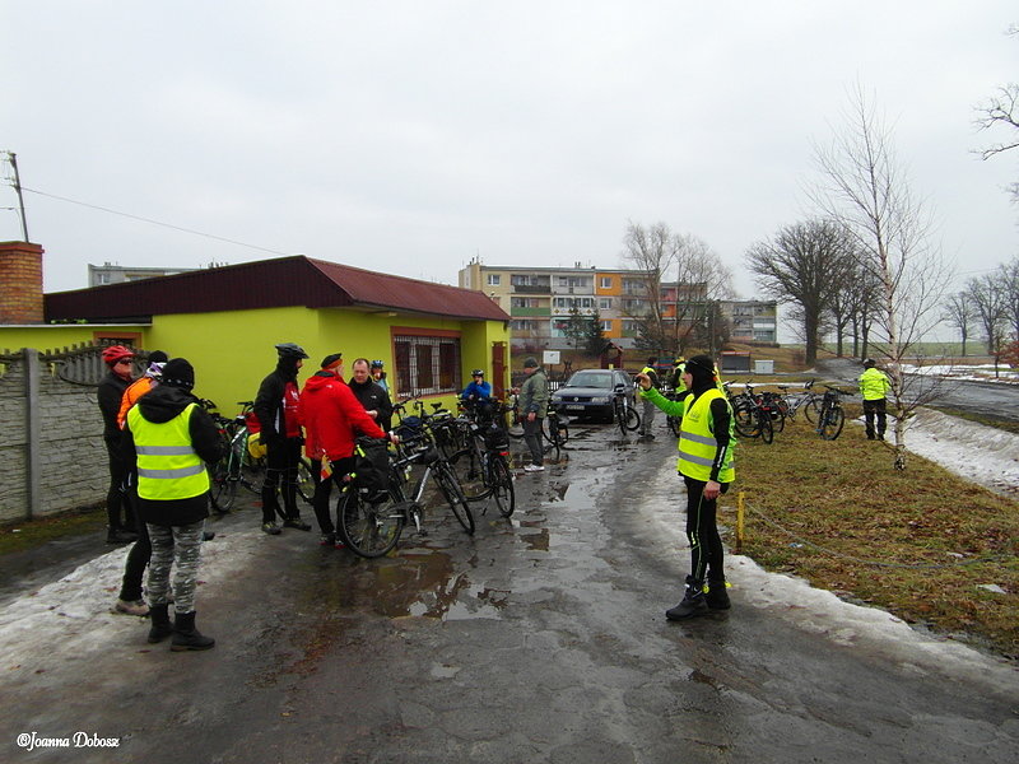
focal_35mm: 24
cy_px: 382
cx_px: 510
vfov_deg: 56.8
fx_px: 706
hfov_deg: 71.6
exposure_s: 1/500
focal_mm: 4
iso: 100
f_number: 3.2
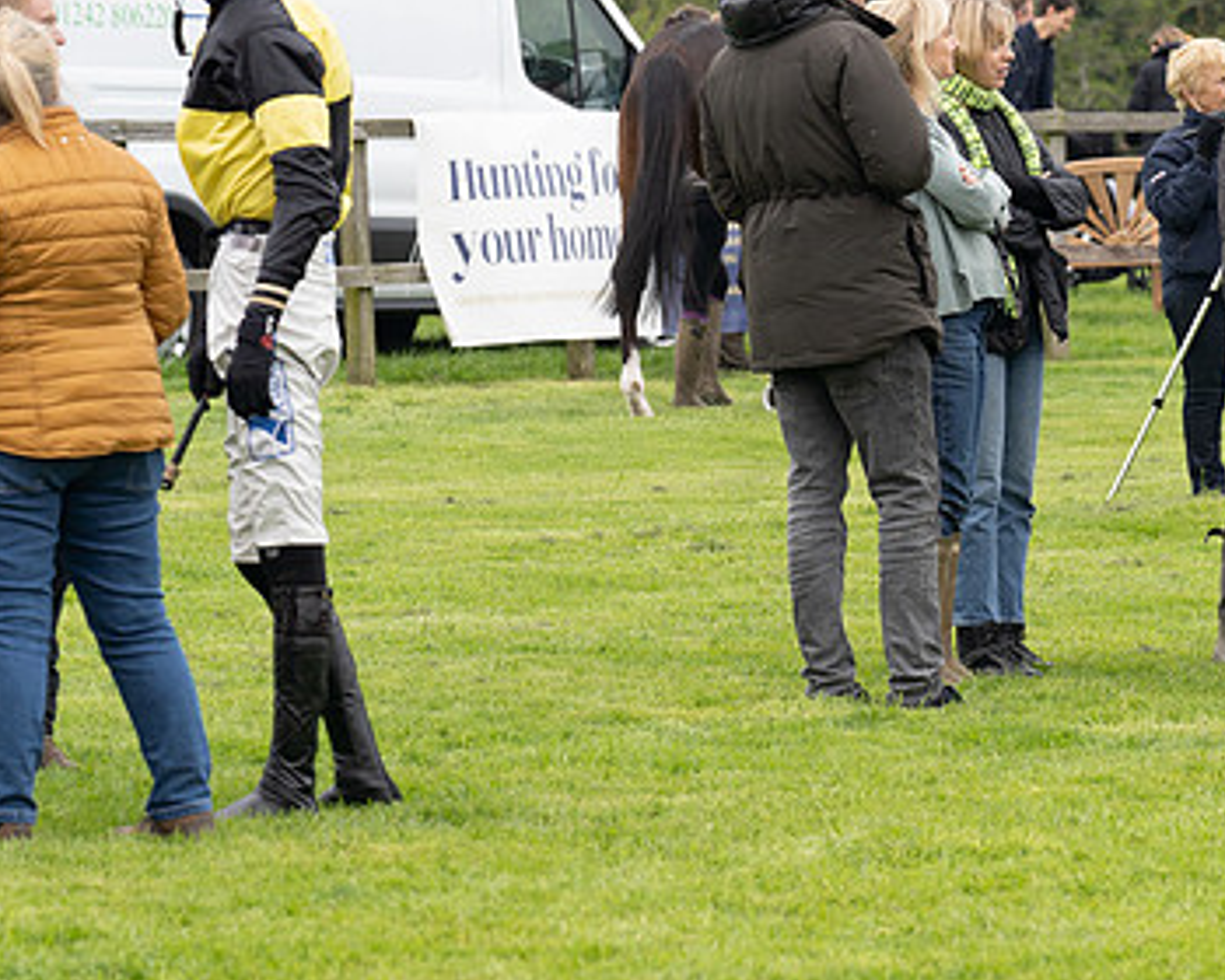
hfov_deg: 6.4
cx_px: 1130
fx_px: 10985
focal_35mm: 303
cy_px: 363
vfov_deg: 5.1
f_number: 5
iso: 250
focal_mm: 135
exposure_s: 1/800
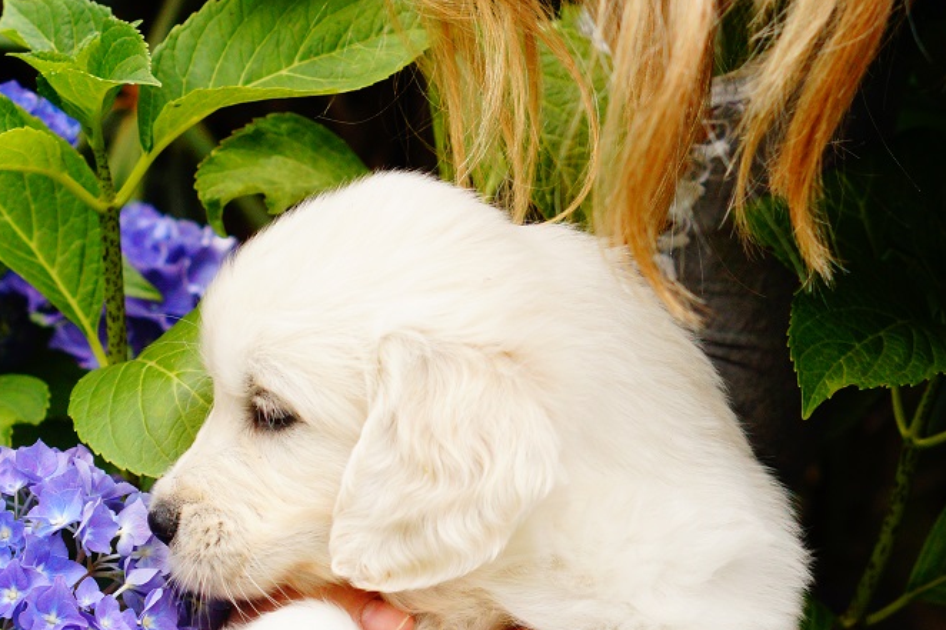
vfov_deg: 10.0
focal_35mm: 136
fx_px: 3573
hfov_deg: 15.1
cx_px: 392
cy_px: 635
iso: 800
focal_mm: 50
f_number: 3.5
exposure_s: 1/1250
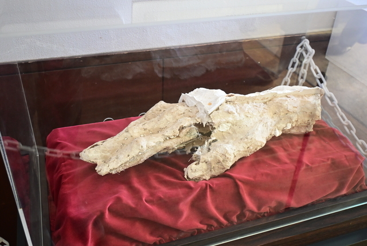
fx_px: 367
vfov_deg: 36.9
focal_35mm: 36
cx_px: 184
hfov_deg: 53.1
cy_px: 123
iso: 2500
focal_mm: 24
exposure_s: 1/125
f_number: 4.2
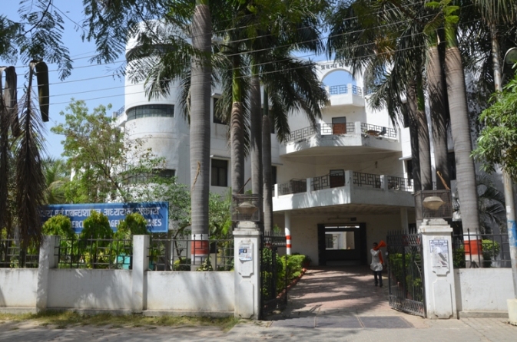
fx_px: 452
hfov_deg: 59.6
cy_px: 171
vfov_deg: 41.6
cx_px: 258
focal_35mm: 32
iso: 250
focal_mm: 21
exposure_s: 1/400
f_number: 10
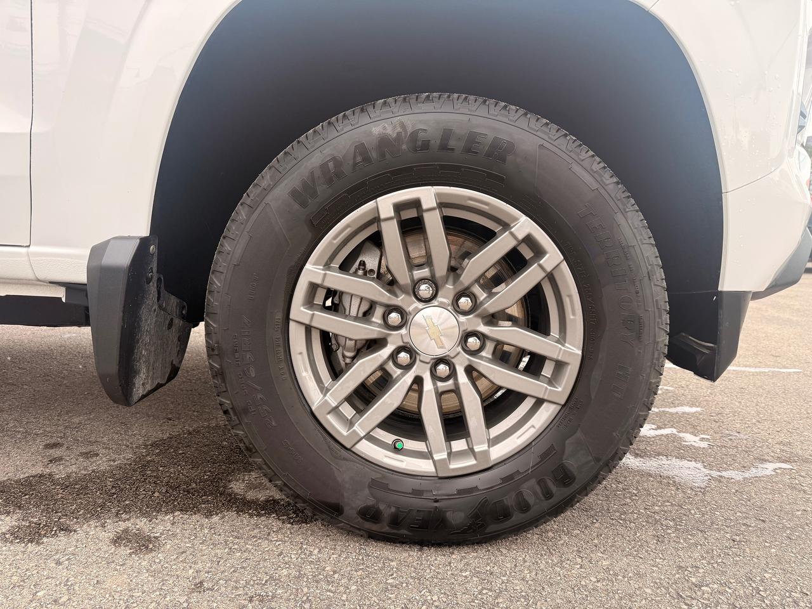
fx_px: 563
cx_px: 406
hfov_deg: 71.6
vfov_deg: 56.8
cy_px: 304
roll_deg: -0.1
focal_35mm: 24
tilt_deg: -8.1
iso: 100
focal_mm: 6.76
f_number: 1.78
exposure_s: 1/497
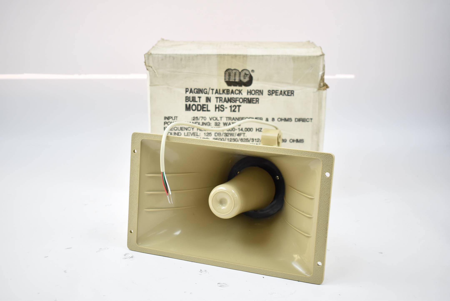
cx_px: 225
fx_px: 600
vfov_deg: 28.1
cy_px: 150
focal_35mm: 48
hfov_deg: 41.1
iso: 160
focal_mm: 32
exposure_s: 1/50
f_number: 4.5
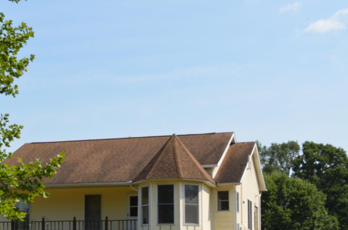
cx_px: 91
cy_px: 181
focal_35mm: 78
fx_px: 752
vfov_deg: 17.3
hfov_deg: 25.8
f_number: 9
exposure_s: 1/200
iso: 100
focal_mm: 32
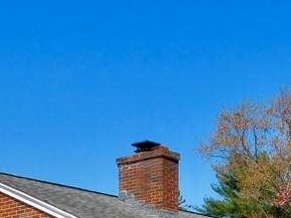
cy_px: 291
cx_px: 130
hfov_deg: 18.7
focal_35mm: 105
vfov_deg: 13.5
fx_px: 882
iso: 125
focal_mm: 5.3
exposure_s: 1/1250
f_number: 3.2
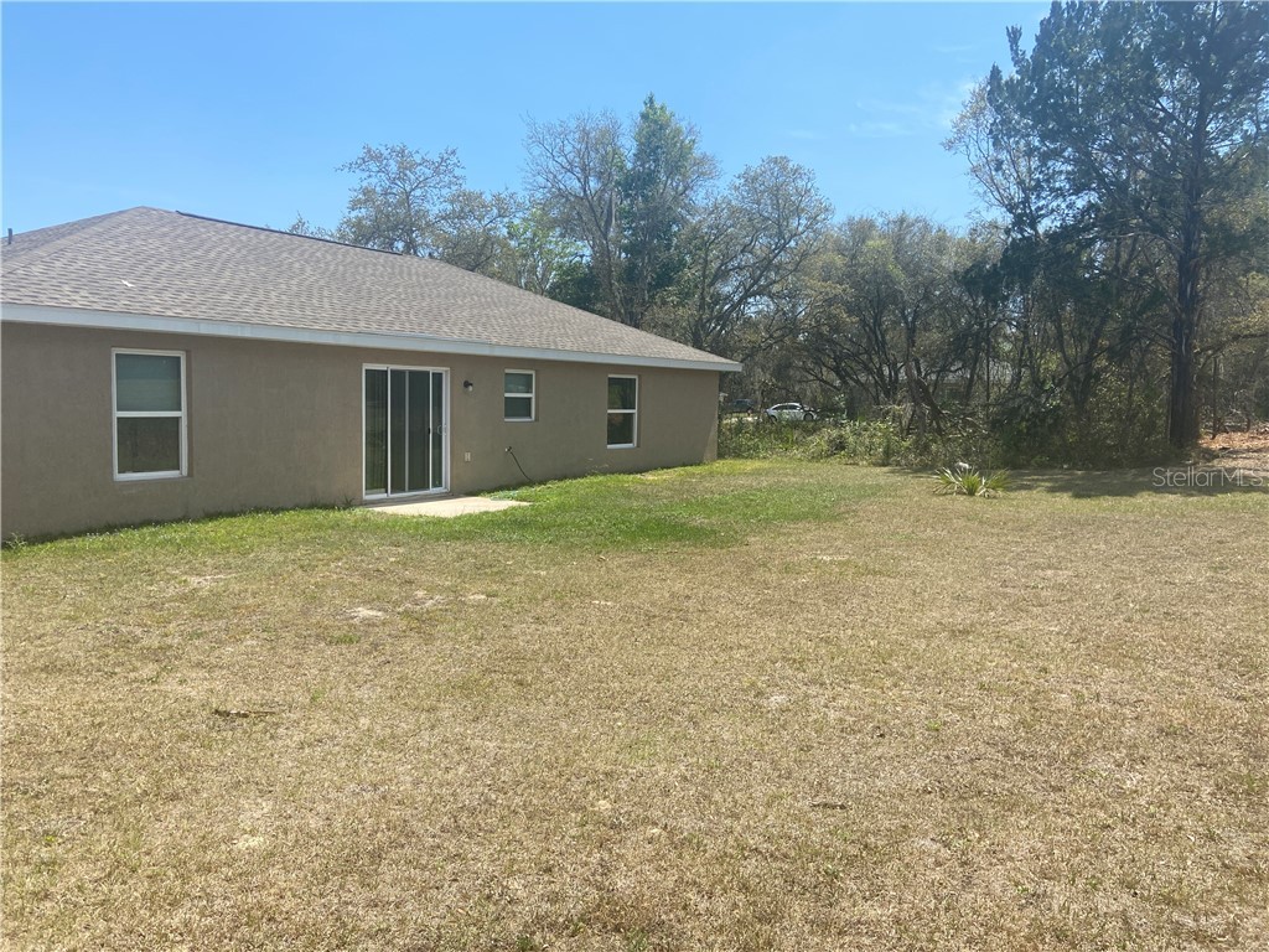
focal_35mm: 26
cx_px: 634
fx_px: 953
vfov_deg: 53.1
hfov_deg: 67.3
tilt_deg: -5.6
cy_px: 476
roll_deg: -0.3
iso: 32
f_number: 1.8
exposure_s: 1/2222
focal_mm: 4.25
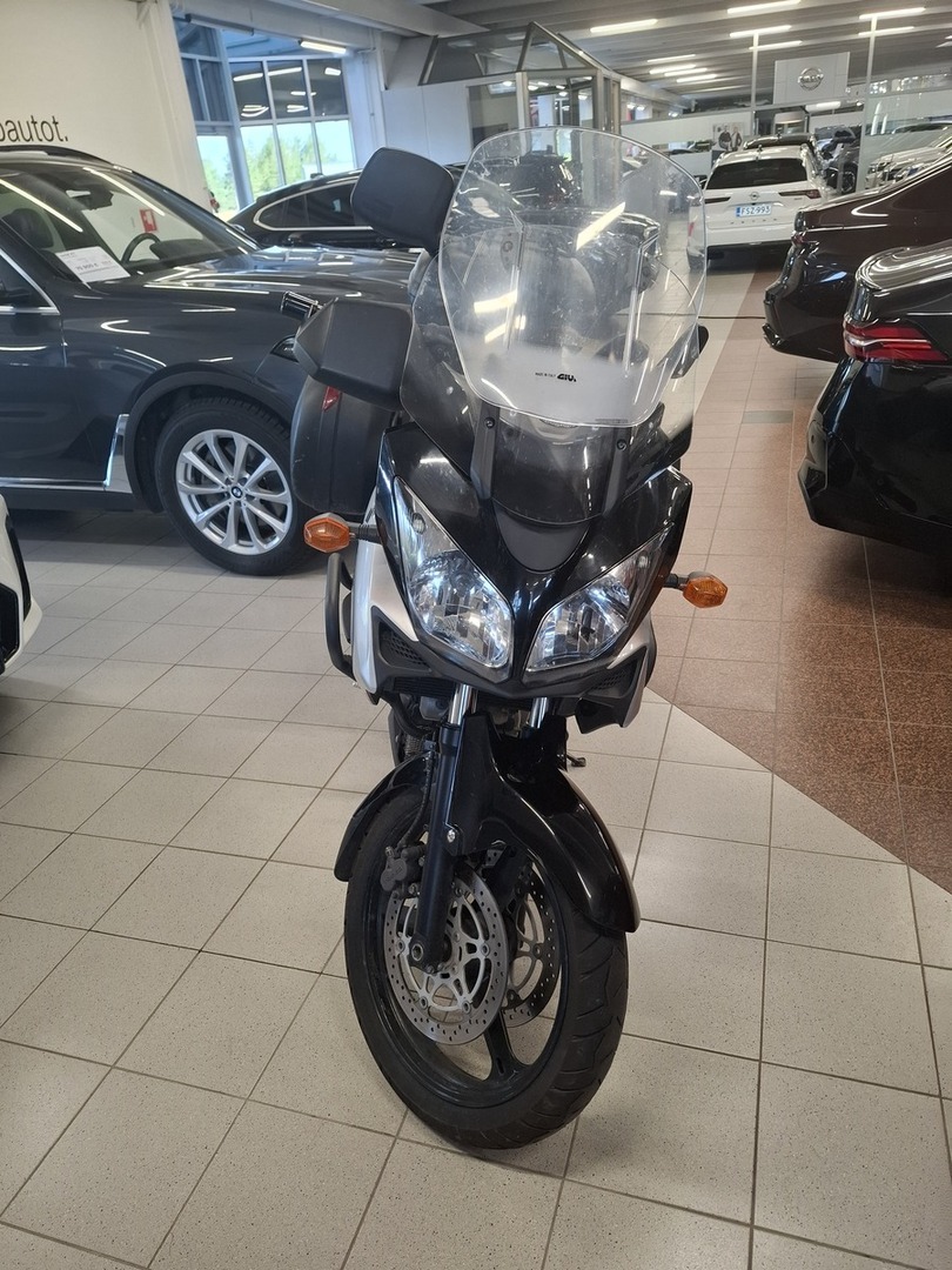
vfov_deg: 73.9
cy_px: 635
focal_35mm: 23
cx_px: 476
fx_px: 843
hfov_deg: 58.9
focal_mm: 5.54
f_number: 1.8
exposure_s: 1/120
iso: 250
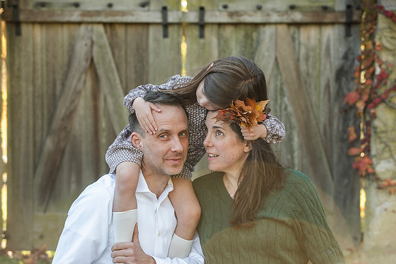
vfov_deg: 10.5
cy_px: 130
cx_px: 191
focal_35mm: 131
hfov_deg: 15.6
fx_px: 1441
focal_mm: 125
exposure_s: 1/250
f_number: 5.6
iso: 500
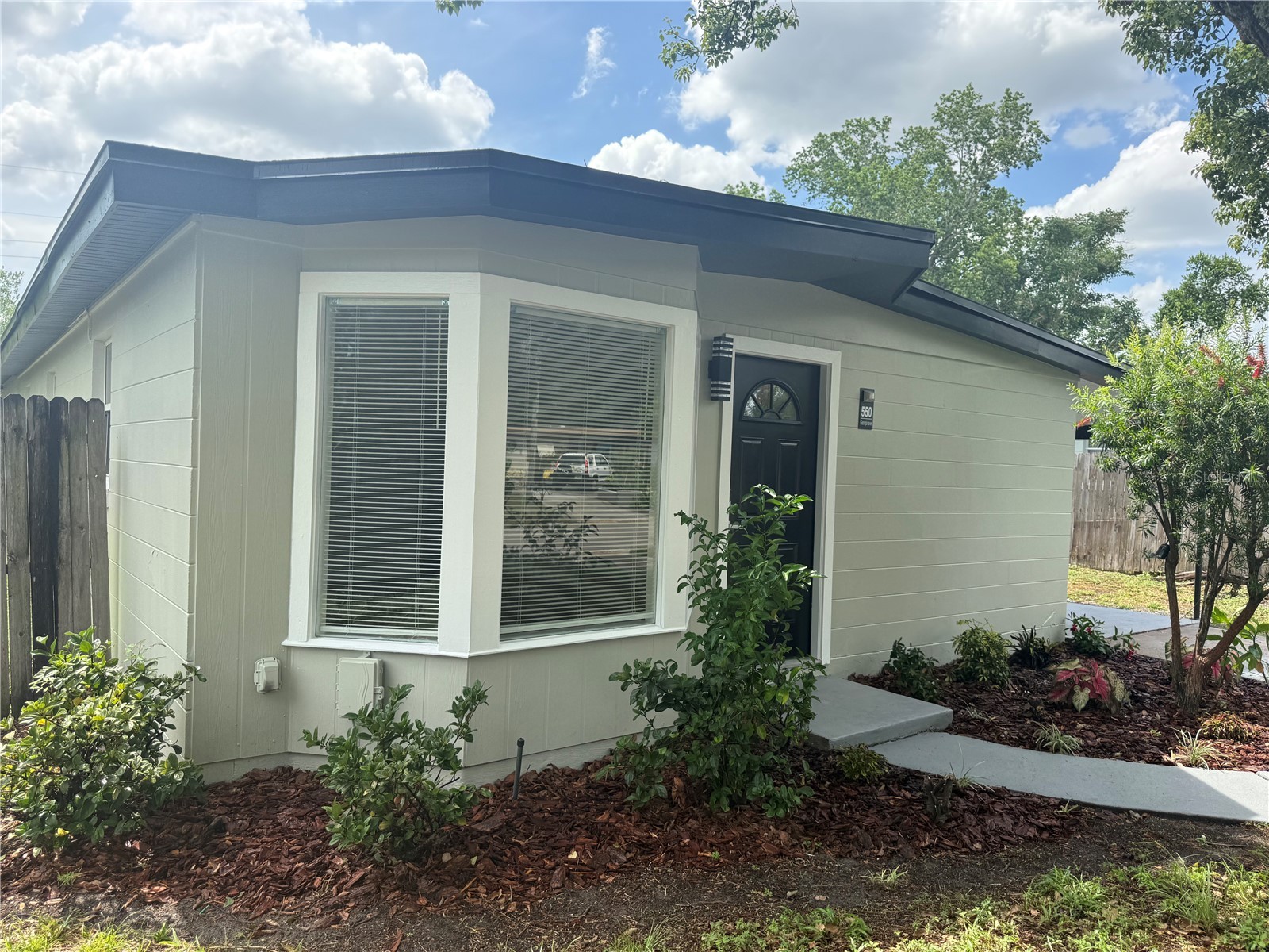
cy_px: 476
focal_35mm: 24
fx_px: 880
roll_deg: +0.3
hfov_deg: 71.6
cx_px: 634
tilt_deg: +0.9
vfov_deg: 56.8
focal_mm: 6.76
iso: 80
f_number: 1.78
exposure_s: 1/1337
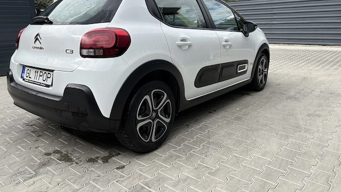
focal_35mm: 29
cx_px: 173
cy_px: 67
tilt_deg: -8.8
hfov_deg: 66.0
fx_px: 262
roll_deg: +1.5
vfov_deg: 39.8
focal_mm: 5.96
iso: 50
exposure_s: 1/1364
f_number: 1.6
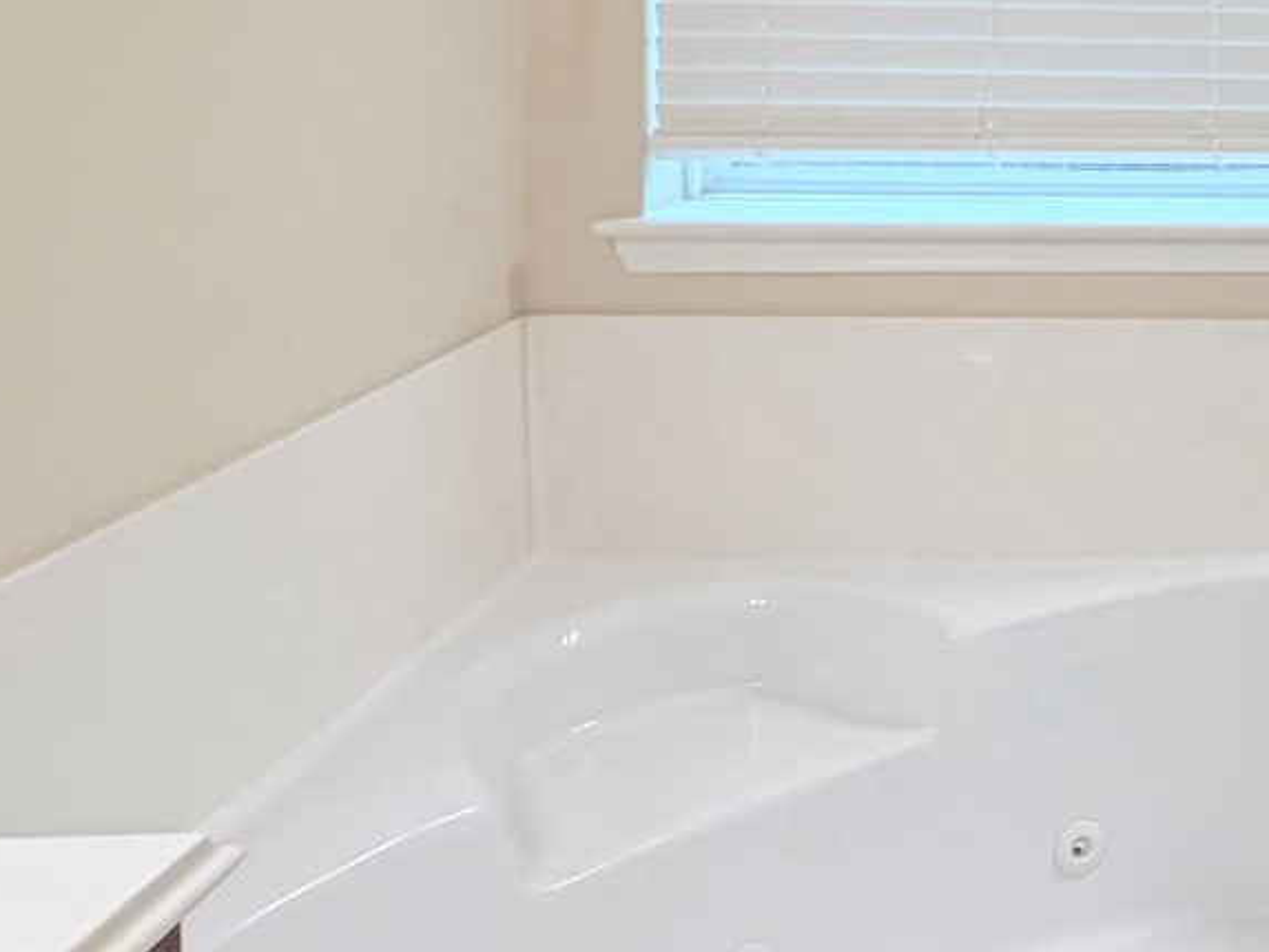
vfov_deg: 27.3
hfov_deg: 32.7
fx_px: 1833
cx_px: 1453
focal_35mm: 50
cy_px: -20
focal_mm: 2.22
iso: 200
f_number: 2.2
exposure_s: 1/120
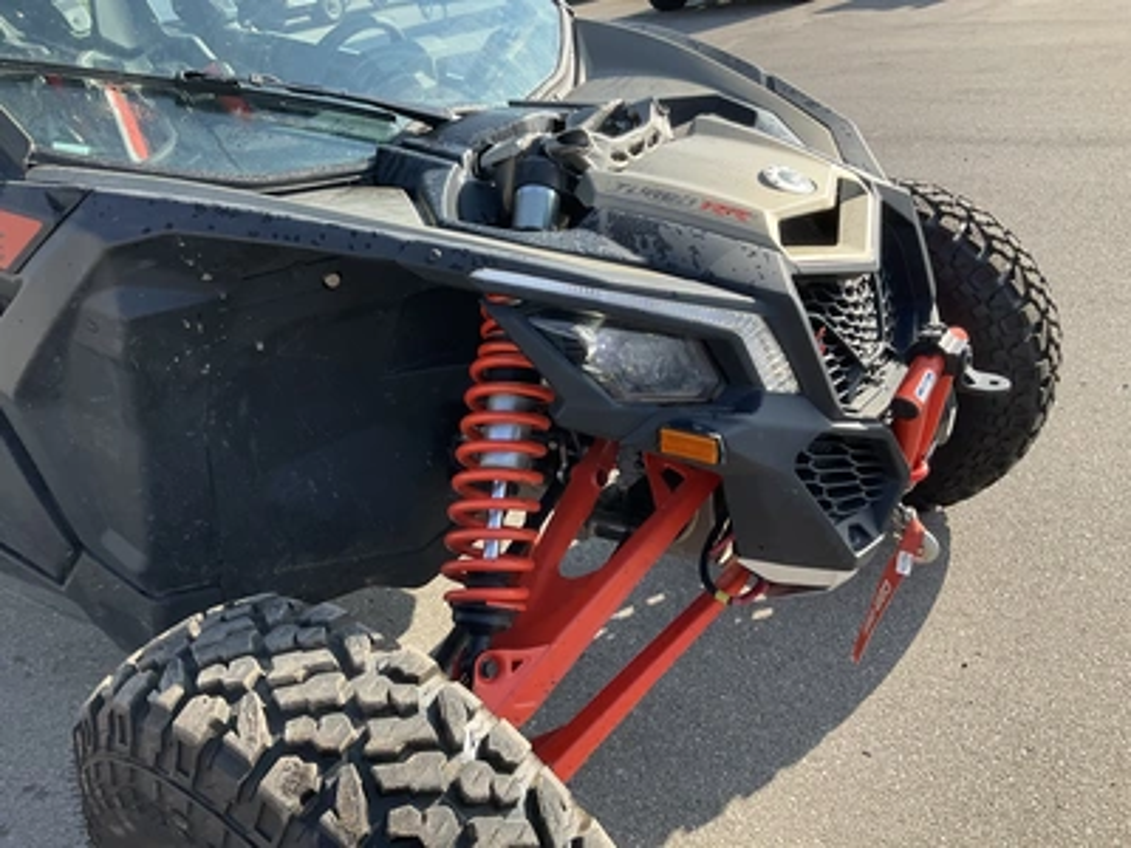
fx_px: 948
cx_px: 566
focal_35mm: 29
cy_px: 424
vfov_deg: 48.2
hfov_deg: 61.7
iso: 25
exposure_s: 1/586
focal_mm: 3
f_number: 1.8
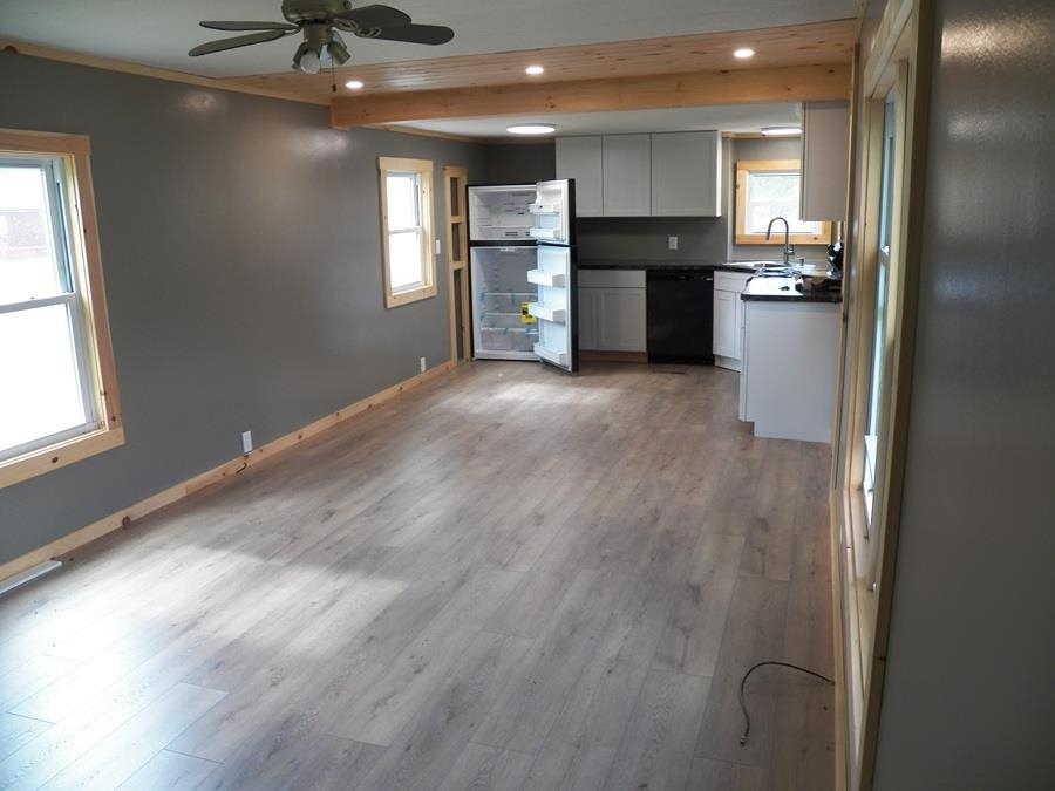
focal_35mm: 28
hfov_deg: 63.4
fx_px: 853
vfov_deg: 49.7
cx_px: 528
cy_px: 396
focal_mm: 4.9
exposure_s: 1/60
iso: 125
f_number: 2.8
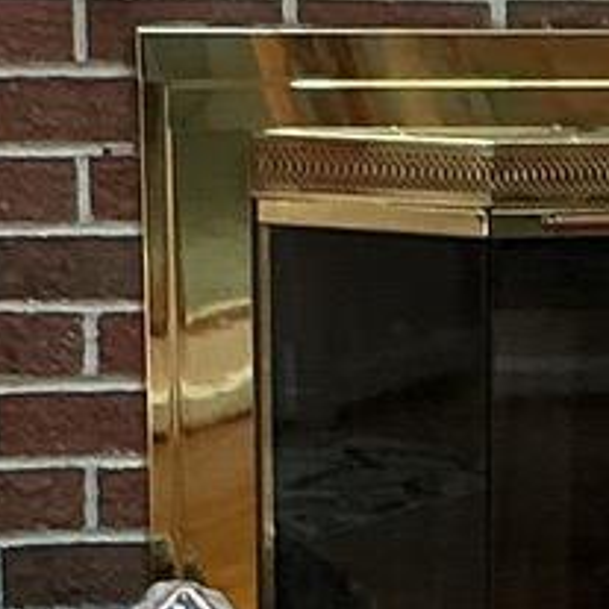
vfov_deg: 6.8
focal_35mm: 254
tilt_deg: -15.4
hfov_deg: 6.7
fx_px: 5056
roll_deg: -2.1
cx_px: 1200
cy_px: 777
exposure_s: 1/60
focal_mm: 3
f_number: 1.8
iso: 40
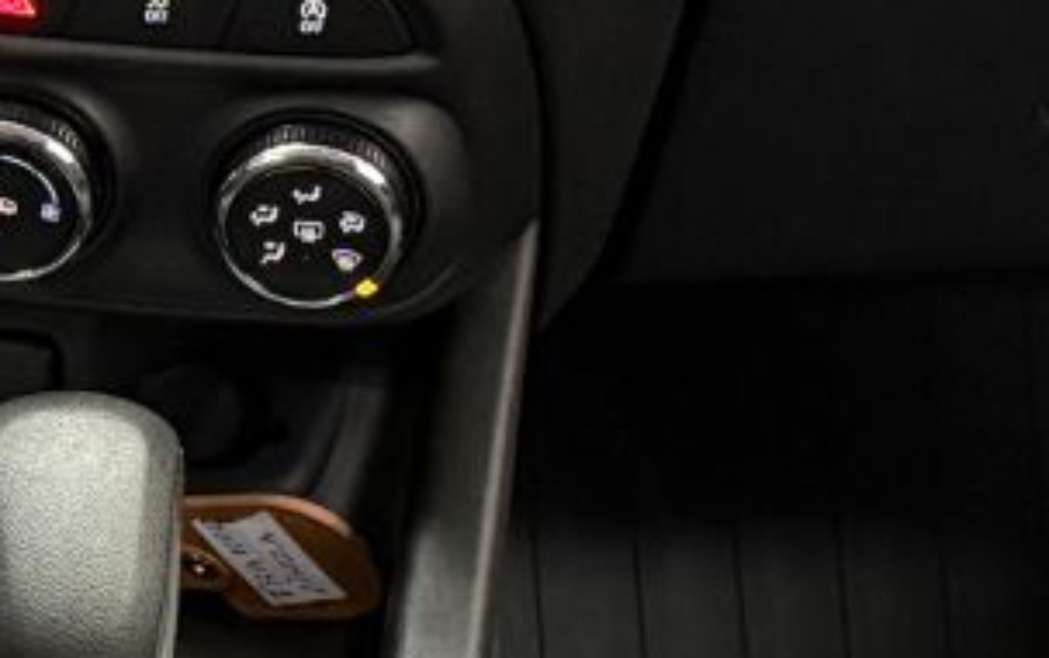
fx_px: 4607
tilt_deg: -35.7
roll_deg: -0.2
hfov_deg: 12.8
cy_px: 402
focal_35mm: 161
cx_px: -59
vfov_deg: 8.2
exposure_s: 1/40
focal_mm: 6.76
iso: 800
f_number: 1.78
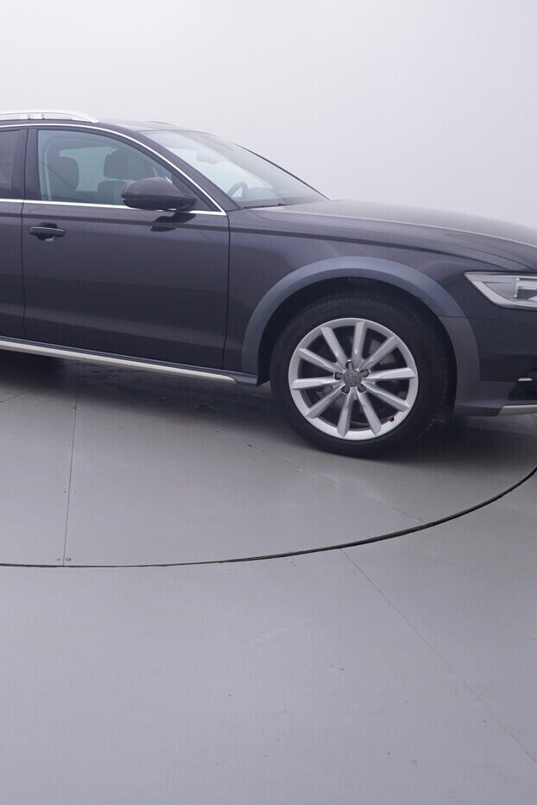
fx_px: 777
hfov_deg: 35.9
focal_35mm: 35
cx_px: 55
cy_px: 390
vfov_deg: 54.7
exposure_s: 1/80
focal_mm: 15
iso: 200
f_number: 5
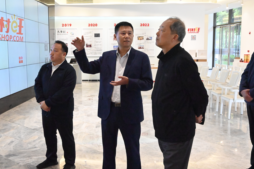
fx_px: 272
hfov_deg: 50.0
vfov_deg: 34.6
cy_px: 81
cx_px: 114
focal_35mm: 39
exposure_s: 1/500
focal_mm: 34.5
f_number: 11
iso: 25600
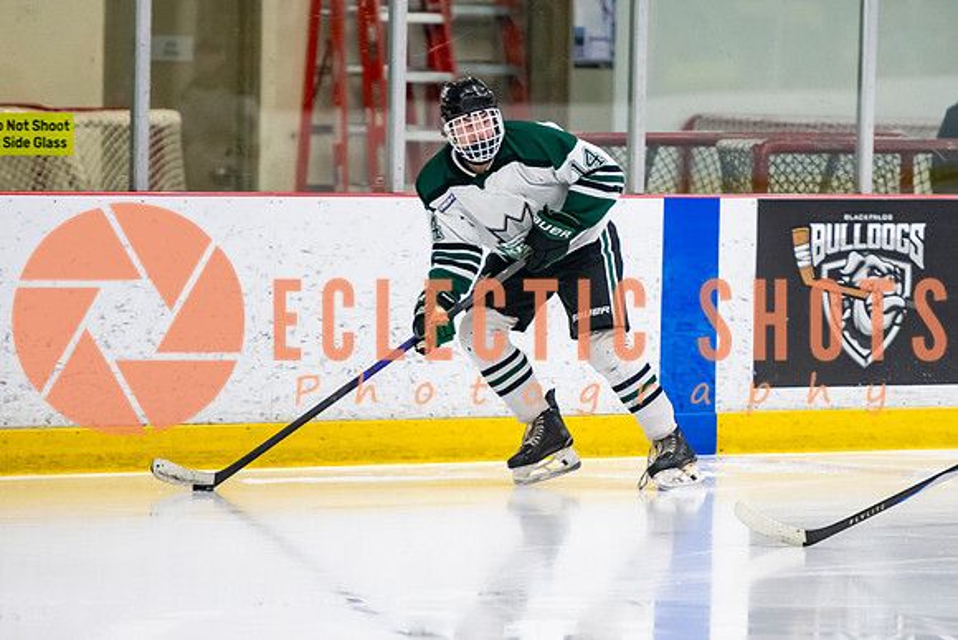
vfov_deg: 4.5
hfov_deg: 6.7
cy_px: 320
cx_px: 627
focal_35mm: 307
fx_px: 8166
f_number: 3.2
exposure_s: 1/640
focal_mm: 180
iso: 2000
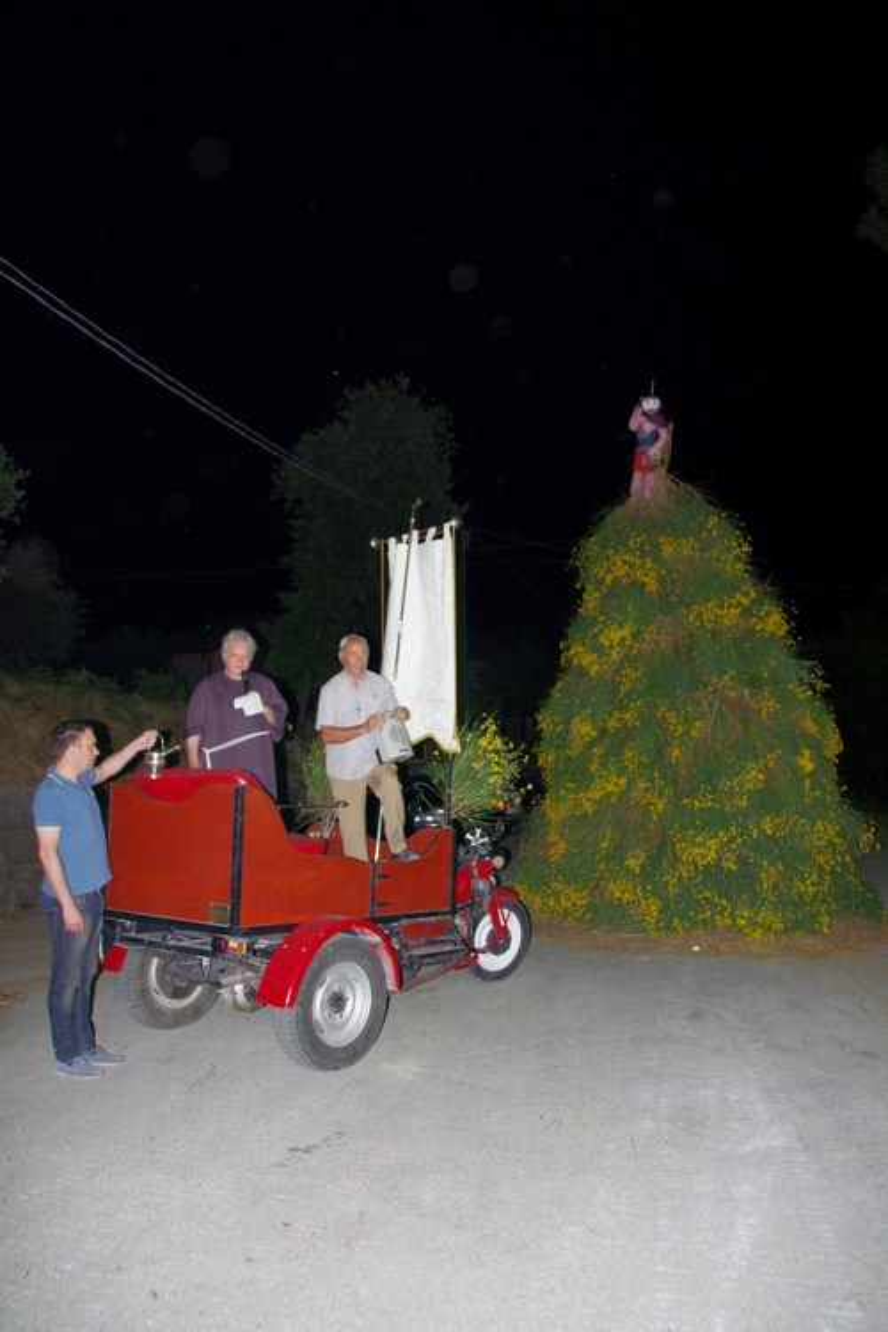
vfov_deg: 67.4
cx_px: 444
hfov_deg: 47.9
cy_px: 666
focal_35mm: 27
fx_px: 999
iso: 1600
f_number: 3.5
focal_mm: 18
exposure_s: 1/60
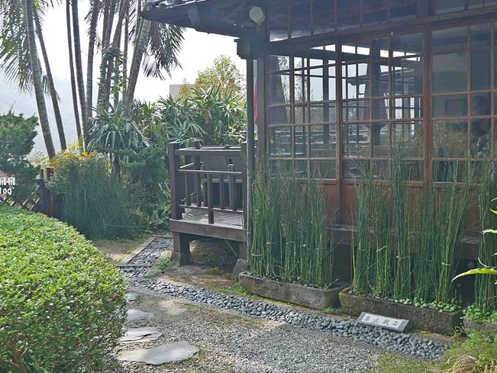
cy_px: 166
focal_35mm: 43
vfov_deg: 33.6
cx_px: 289
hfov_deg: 43.7
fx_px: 618
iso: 200
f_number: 4
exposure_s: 1/640
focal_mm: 14
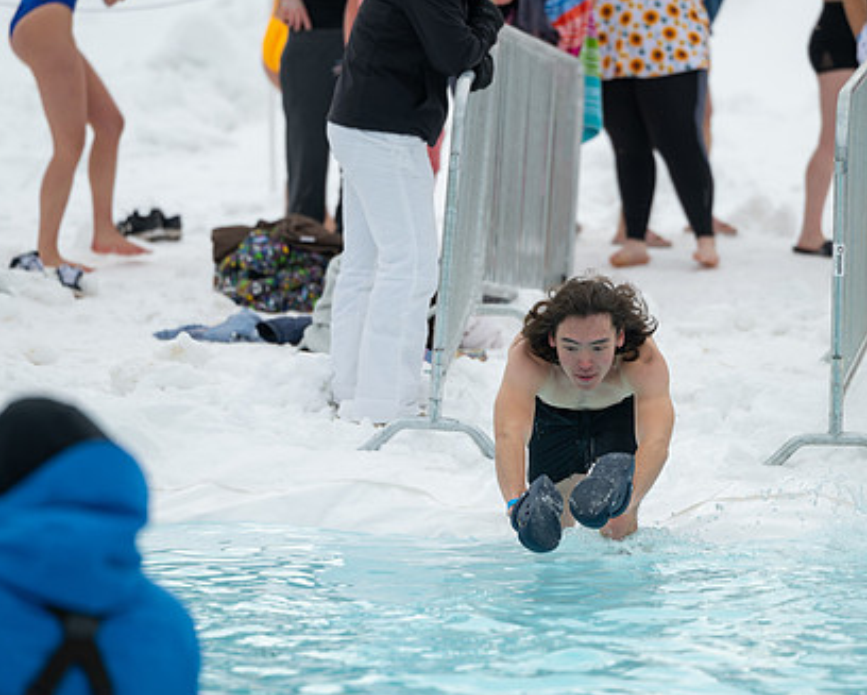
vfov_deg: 6.0
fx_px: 6676
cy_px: 369
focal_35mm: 260
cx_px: 527
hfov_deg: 7.4
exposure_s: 1/800
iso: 64
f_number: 3.2
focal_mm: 180
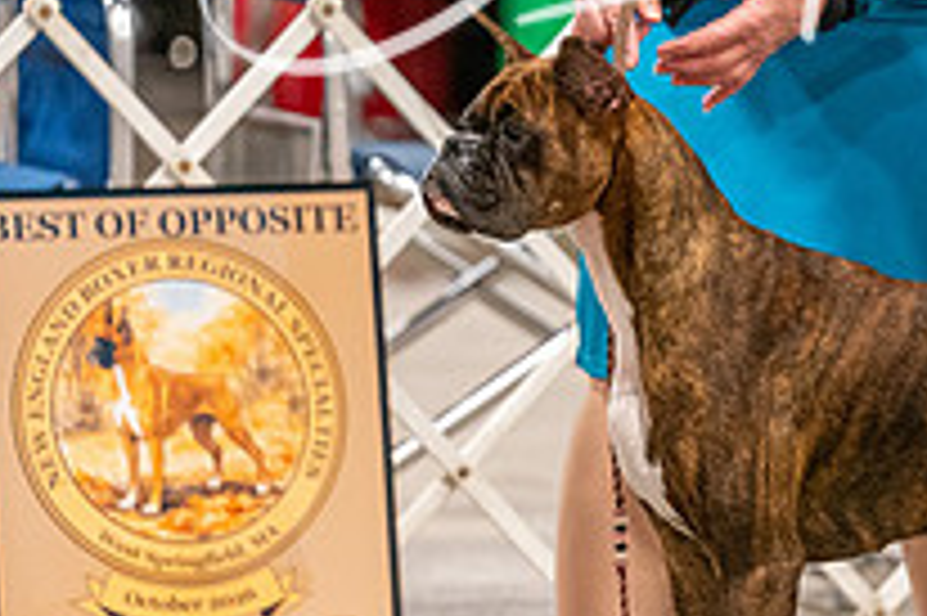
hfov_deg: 3.8
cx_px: 850
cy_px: 155
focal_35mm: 549
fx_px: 14125
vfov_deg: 2.5
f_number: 3.2
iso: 6400
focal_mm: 195
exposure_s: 1/250
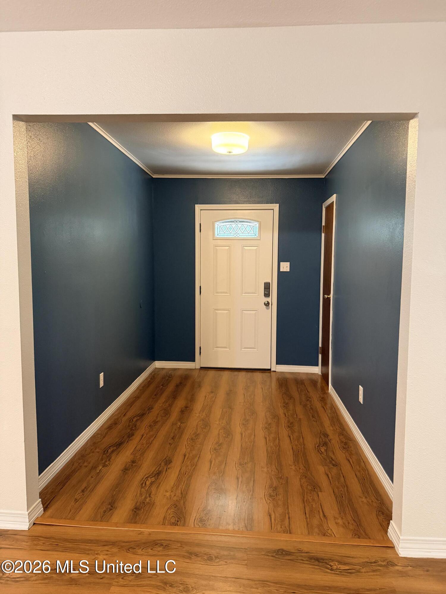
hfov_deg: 56.8
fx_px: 412
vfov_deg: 71.6
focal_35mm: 24
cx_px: 223
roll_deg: +0.6
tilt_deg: -4.9
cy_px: 297
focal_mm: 6.76
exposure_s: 1/60
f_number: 1.78
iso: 500
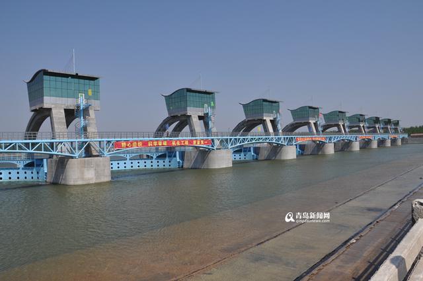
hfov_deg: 67.4
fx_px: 317
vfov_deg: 47.8
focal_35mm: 27
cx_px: 212
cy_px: 140
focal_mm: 18
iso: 200
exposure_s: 1/400
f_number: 10
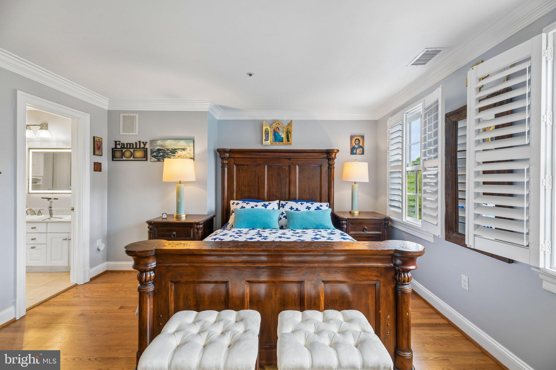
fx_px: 216
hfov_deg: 104.3
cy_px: 185
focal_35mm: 14
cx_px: 278
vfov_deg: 81.2
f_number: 8
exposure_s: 1/15
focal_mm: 14
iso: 400
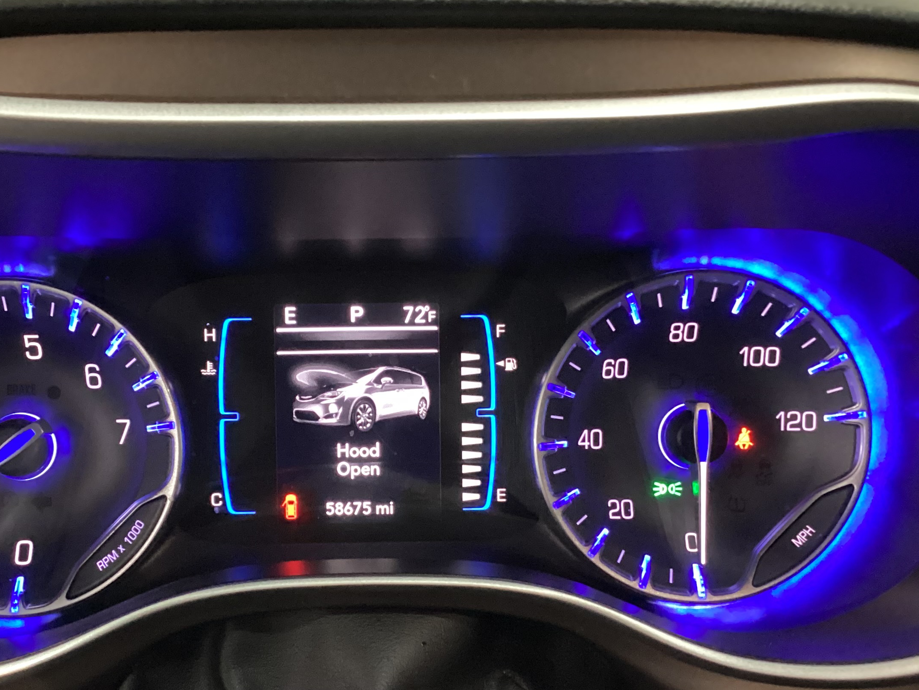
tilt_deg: -26.1
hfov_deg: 40.3
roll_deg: -0.9
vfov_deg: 30.7
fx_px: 1248
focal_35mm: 47
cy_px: 456
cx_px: 386
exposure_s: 1/25
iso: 640
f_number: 2.4
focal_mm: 3.3
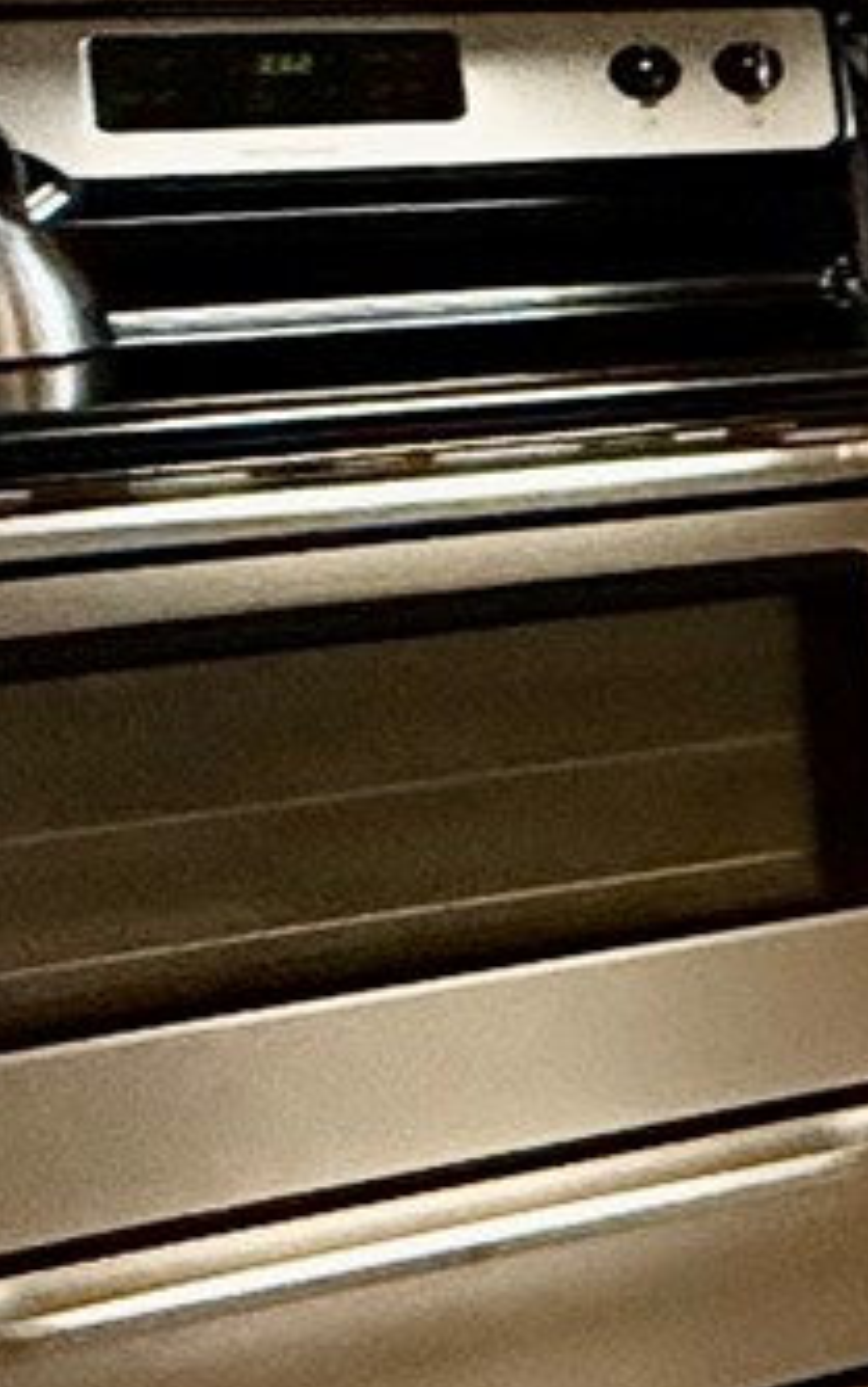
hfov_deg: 7.3
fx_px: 3441
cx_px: 3871
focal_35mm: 91
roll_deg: -1.1
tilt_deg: -6.0
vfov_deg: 22.5
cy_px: 257
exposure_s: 1/120
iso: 500
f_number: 2.2
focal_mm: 2.22
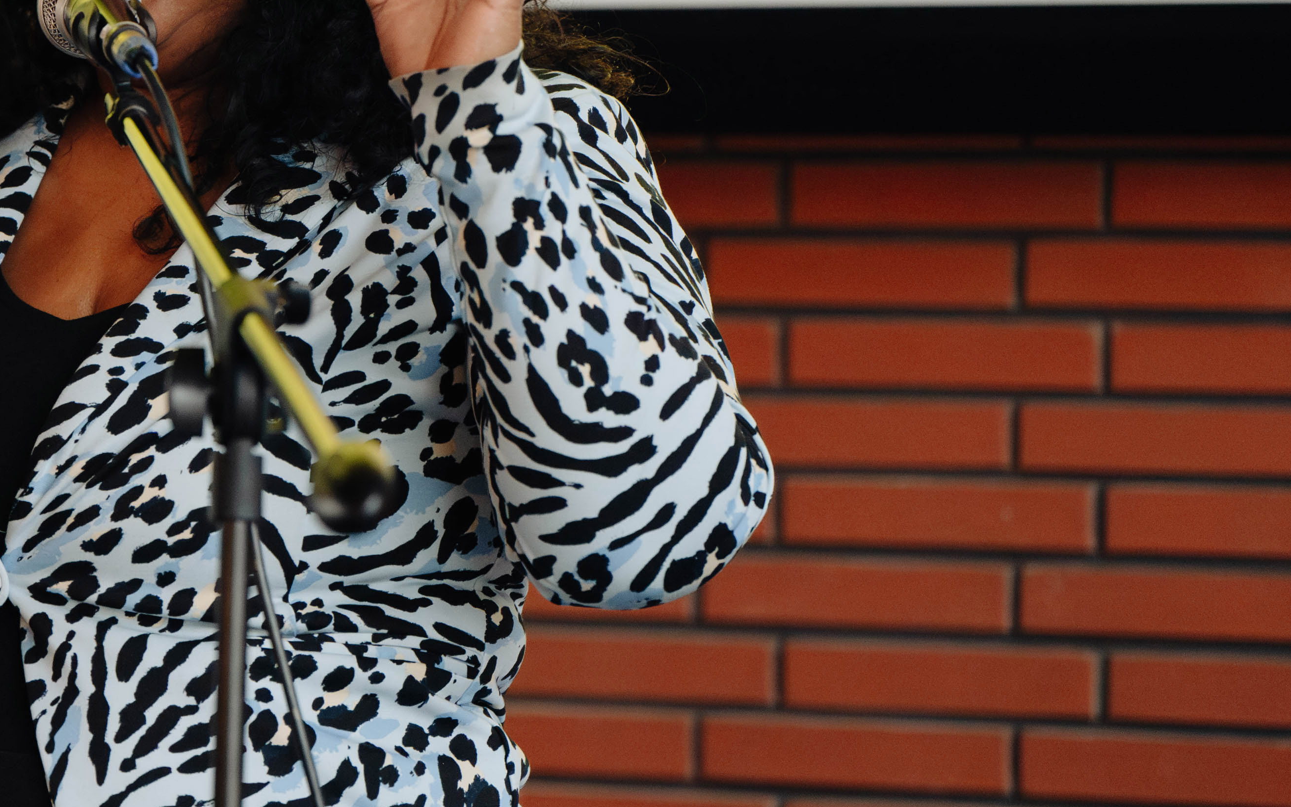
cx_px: 29
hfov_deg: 6.3
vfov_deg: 4.0
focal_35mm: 330
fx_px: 11612
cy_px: 142
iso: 3200
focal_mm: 142
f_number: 2.8
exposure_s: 1/320
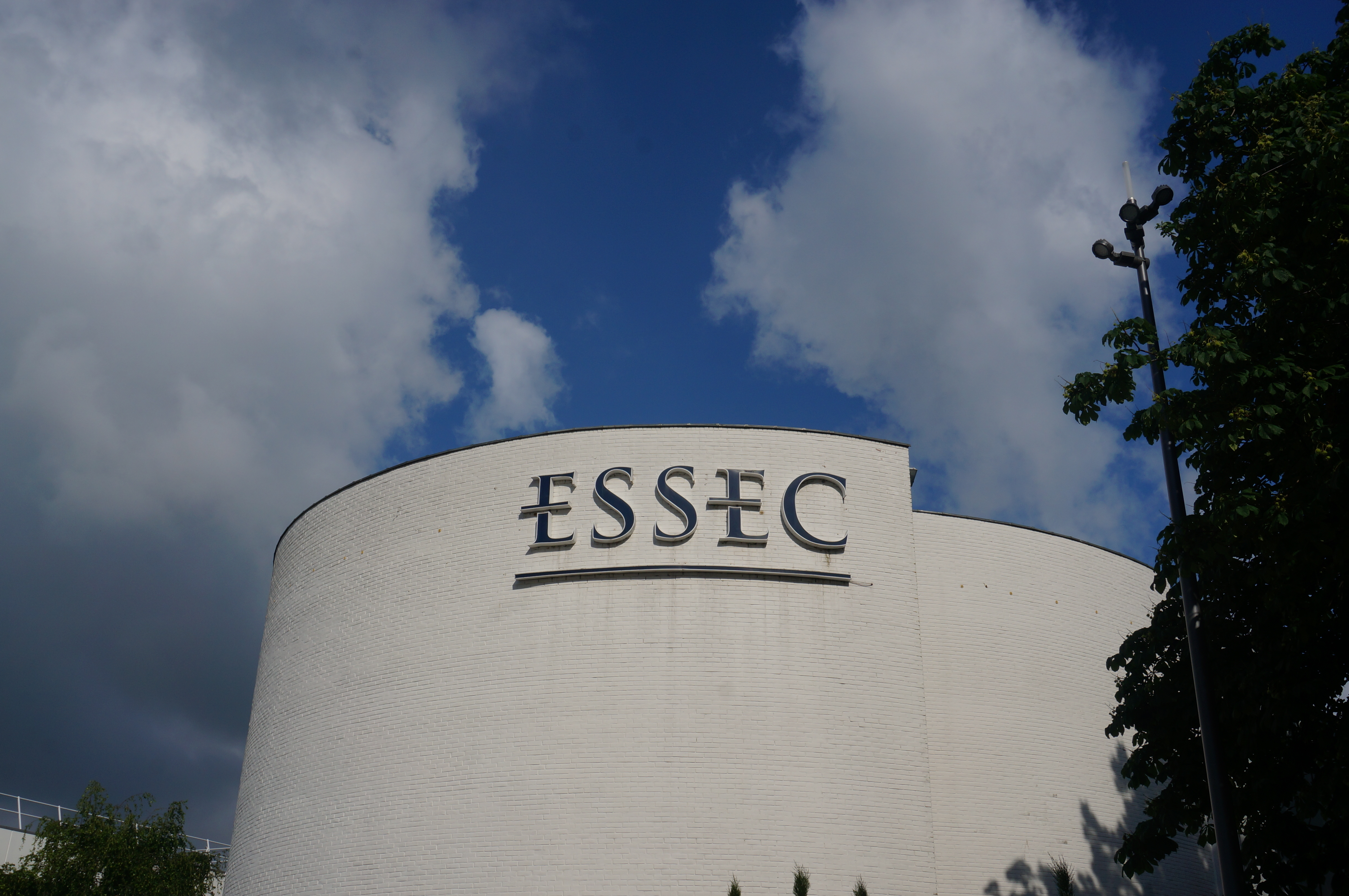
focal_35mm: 36
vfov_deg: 36.8
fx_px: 1348
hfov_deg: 53.2
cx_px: 674
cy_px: 448
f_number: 13
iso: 100
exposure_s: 1/400
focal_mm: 24
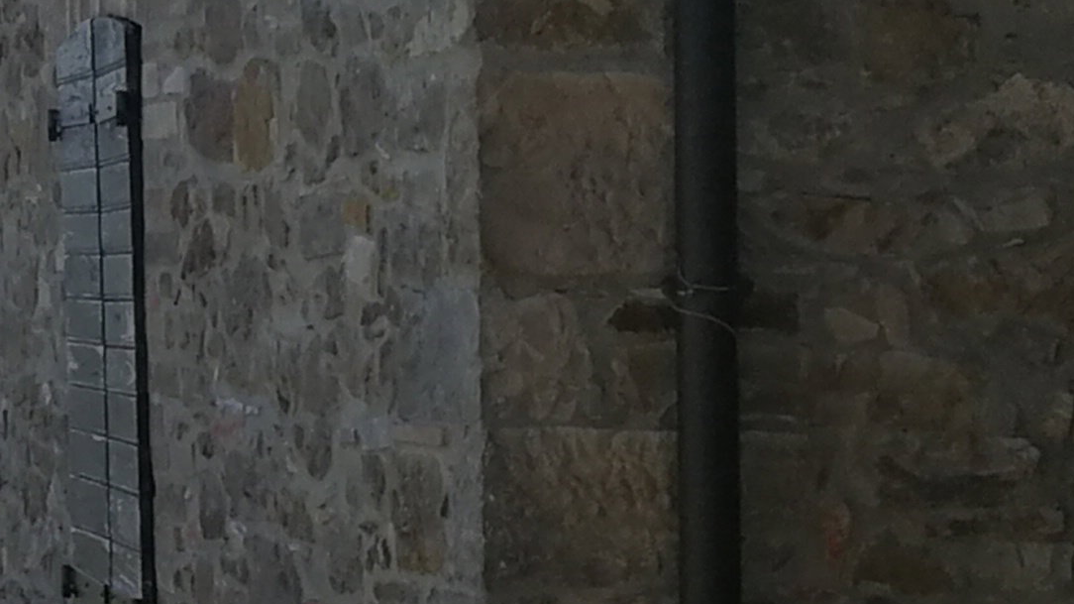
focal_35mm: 139
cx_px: -919
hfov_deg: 13.7
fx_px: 3957
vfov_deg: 8.7
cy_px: 39
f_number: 2.2
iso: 50
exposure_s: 1/1437
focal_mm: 3.95
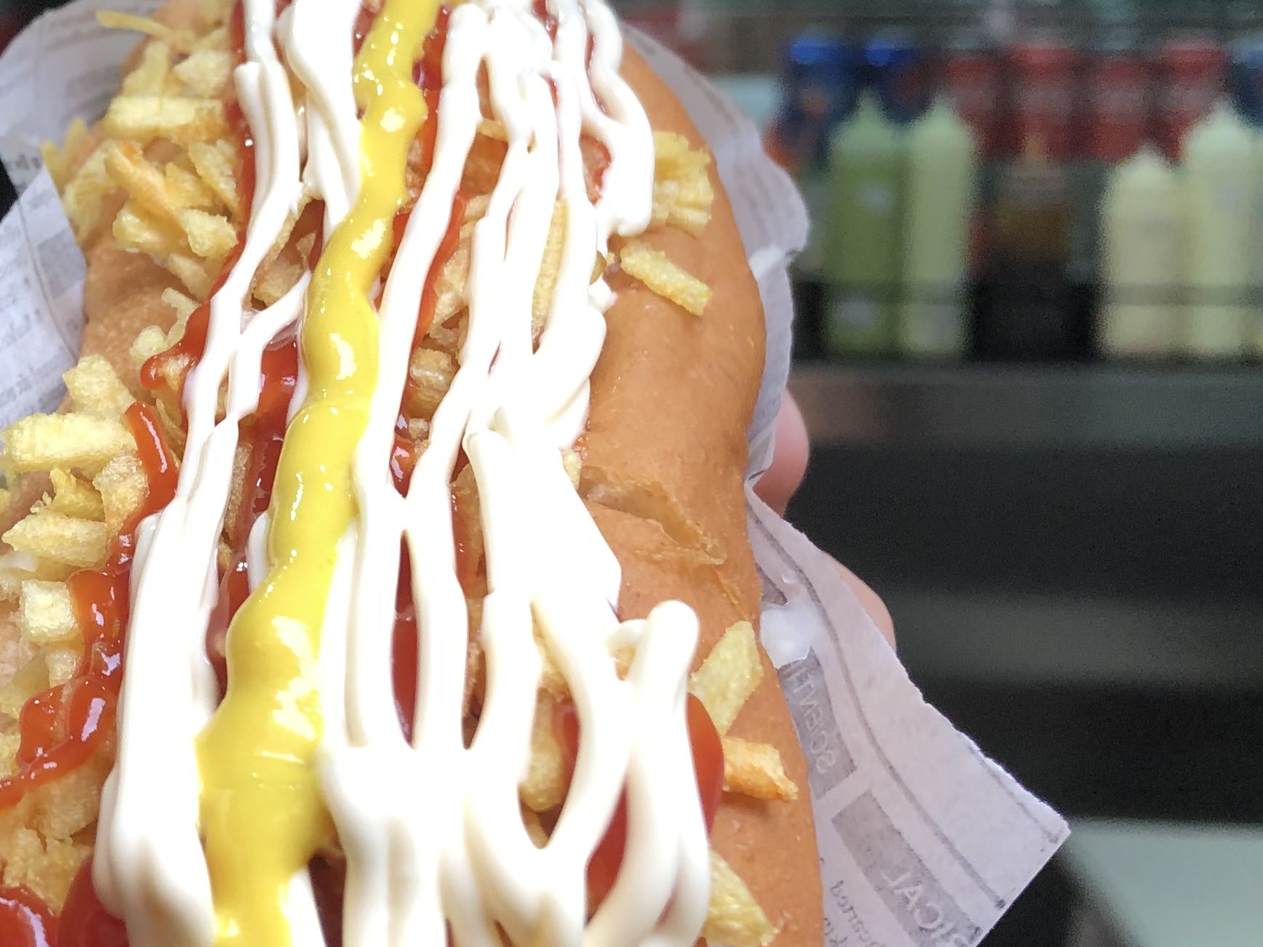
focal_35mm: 65
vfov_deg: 22.5
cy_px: 342
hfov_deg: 28.9
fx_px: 2372
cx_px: 180
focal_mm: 3.99
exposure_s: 1/50
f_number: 1.8
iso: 32
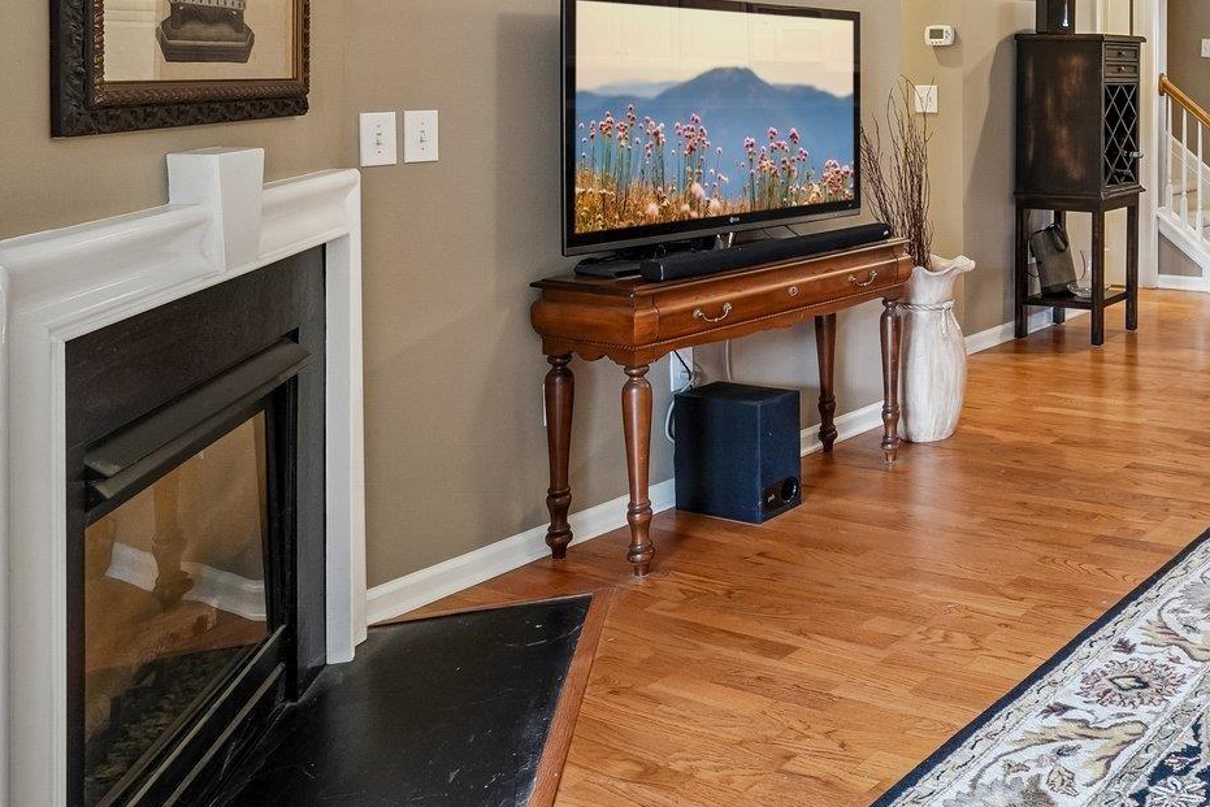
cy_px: 98
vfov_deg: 37.6
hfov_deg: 44.4
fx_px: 1109
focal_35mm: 33
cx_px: 1315
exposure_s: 1/6
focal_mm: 10
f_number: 8
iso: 400
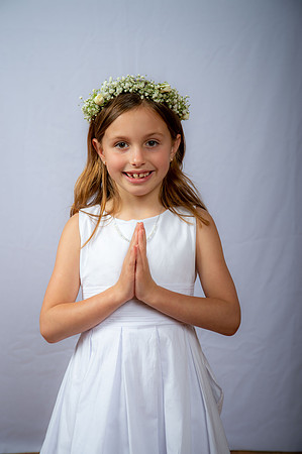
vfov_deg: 28.9
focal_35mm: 70
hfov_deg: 19.4
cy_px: 227
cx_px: 151
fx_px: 883
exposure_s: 1/200
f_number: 6.3
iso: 250
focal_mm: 70
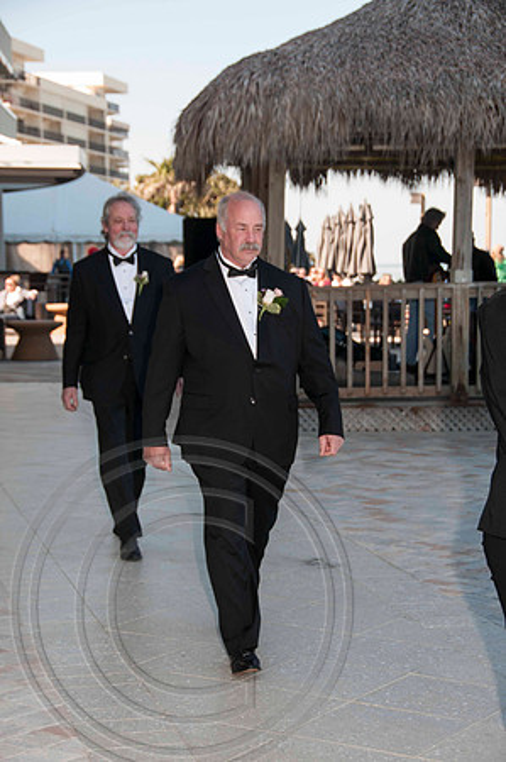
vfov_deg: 26.0
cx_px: 253
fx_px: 1648
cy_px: 381
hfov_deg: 17.5
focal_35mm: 78
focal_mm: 52
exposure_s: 1/250
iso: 100
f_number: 5.6
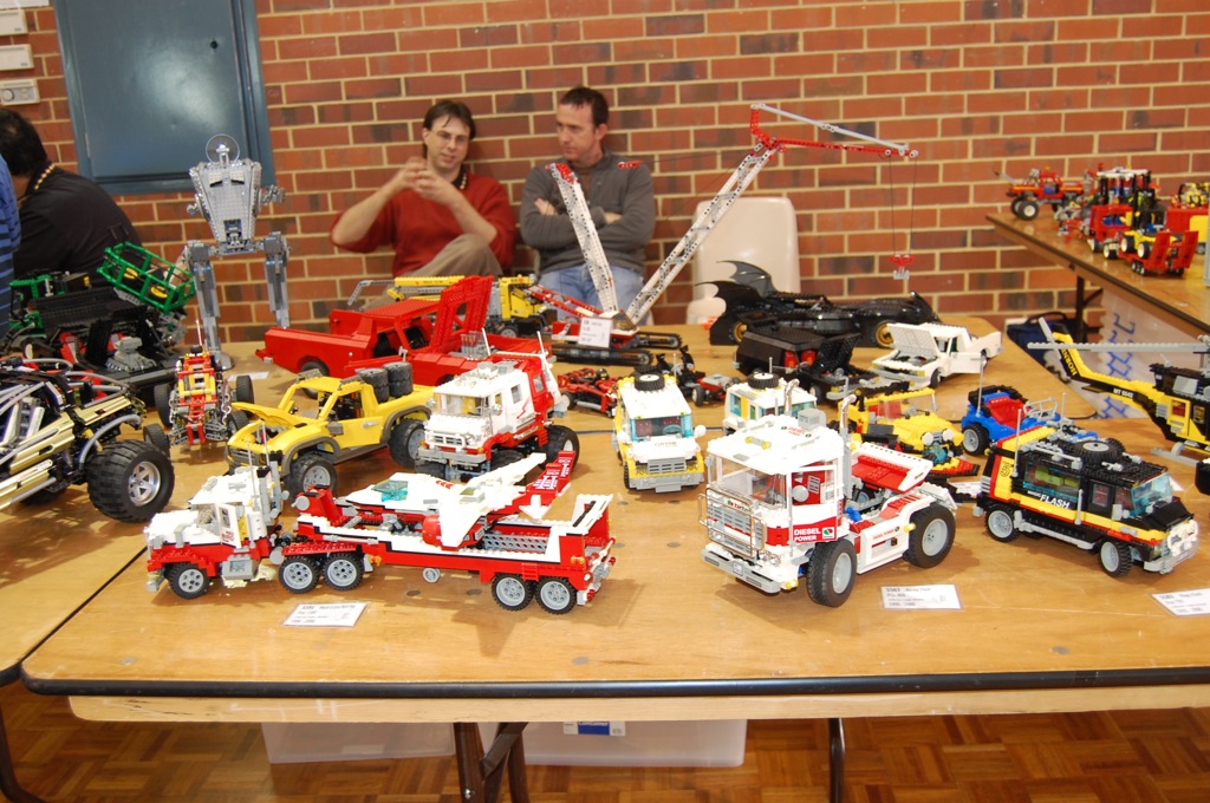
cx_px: 605
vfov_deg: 38.3
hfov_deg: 55.2
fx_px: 1158
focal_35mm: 34
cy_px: 402
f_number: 4.5
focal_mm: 23
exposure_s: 1/5
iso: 400
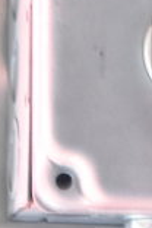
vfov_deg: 6.8
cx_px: 225
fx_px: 1900
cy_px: 343
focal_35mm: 300
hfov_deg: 4.6
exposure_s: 1/50
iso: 1400
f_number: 4.5
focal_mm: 34
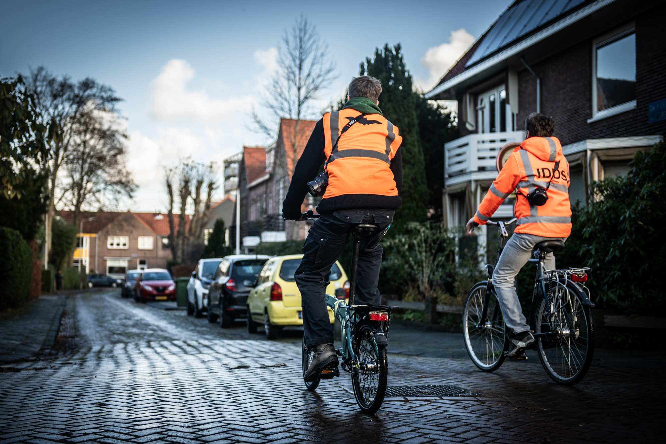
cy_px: 222
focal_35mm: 48
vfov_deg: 28.1
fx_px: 888
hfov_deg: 41.1
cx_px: 333
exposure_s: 1/1000
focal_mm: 48
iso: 200
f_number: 2.8
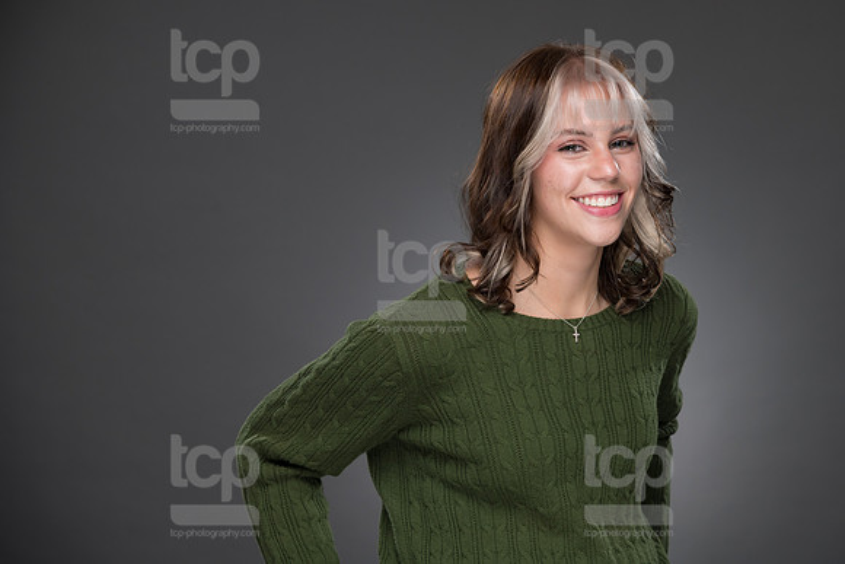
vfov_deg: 11.6
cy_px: 247
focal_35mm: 118
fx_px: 2770
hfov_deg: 17.3
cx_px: 475
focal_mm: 105
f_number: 5.6
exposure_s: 1/250
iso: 200
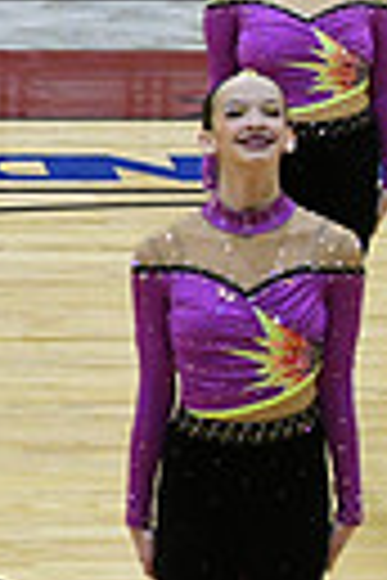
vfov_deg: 4.4
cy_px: 339
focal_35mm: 471
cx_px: -724
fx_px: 7594
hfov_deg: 2.9
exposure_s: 1/400
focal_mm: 70
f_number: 4
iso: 5000
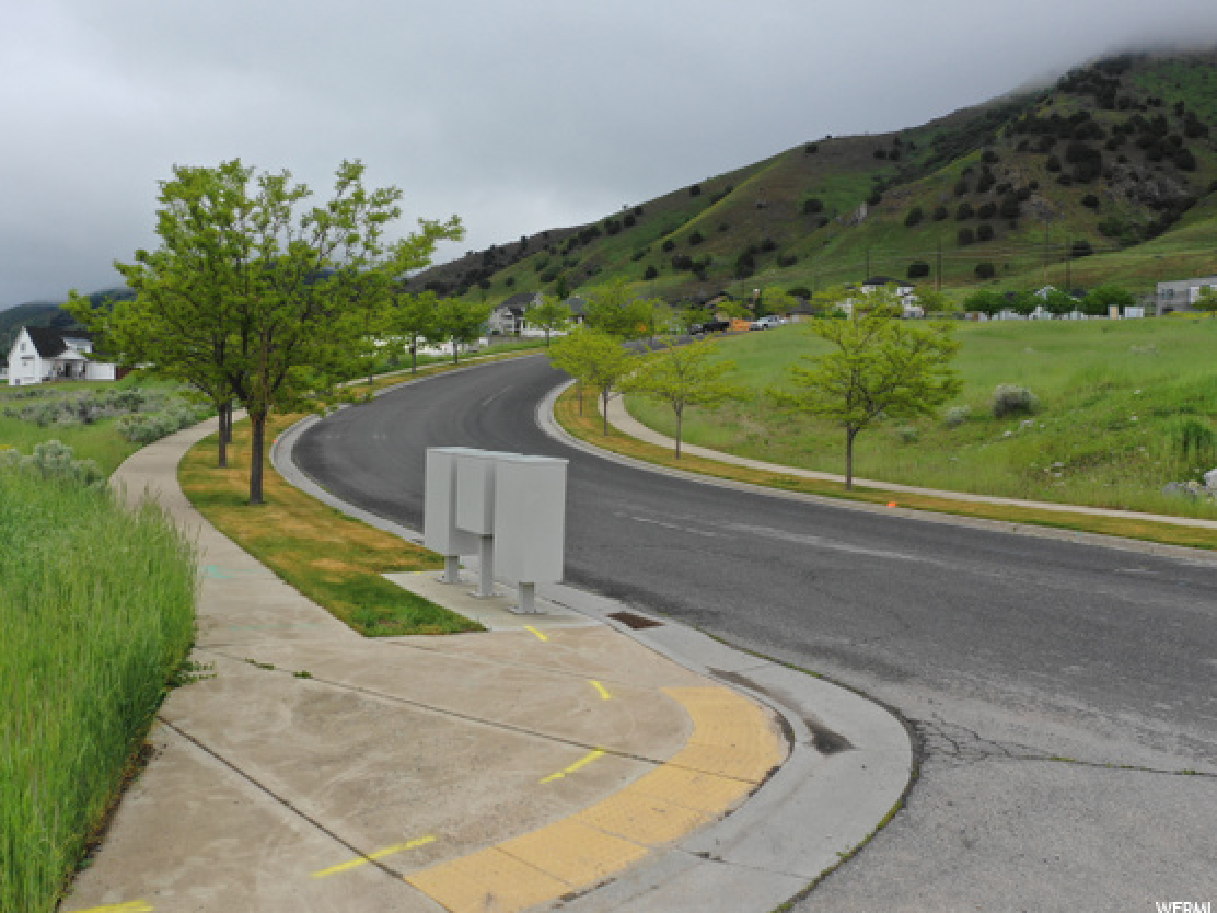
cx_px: 525
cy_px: 450
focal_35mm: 31
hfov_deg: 58.1
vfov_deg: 45.4
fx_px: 1090
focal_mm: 10.26
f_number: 4.5
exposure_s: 1/200
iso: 100
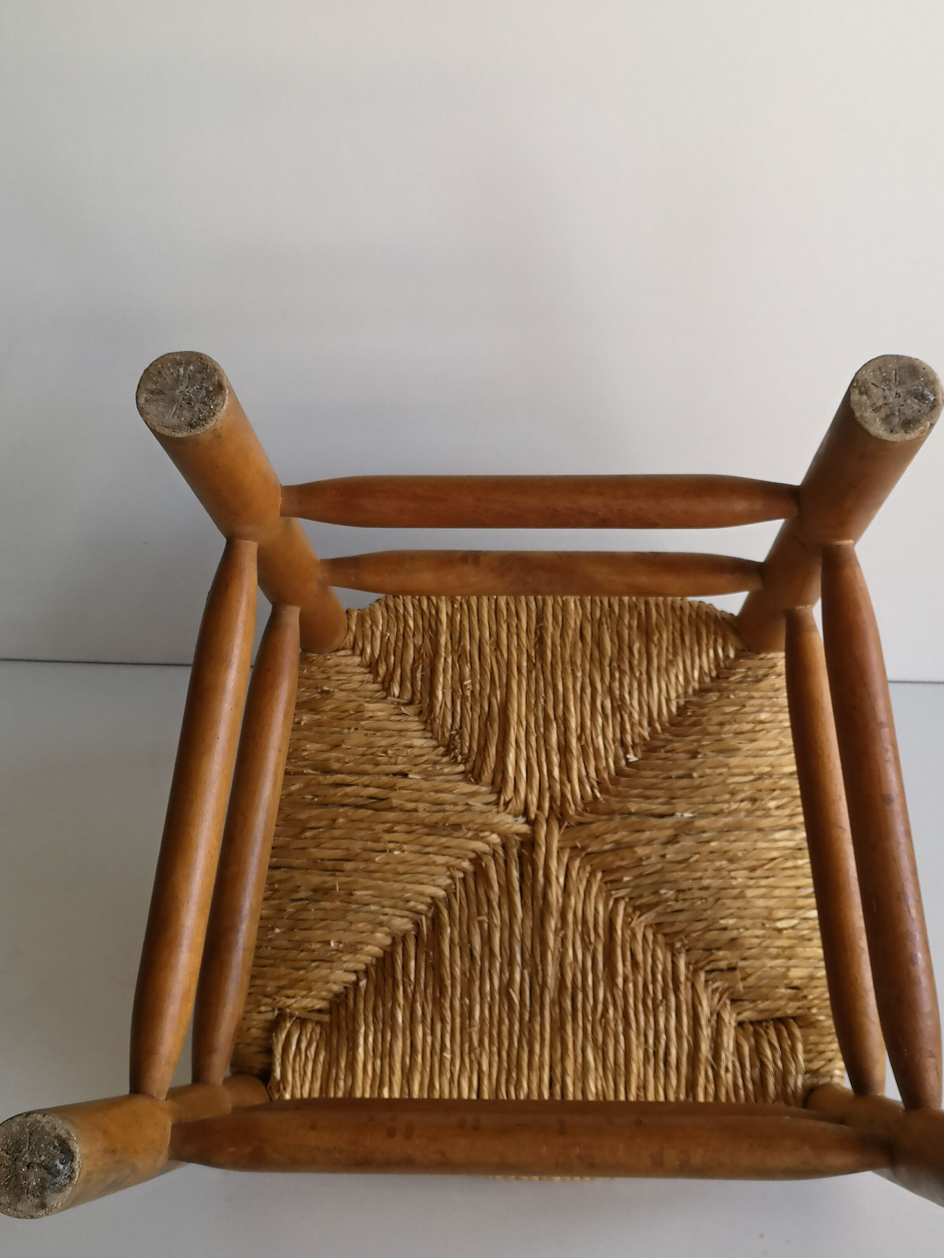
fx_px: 1418
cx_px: 518
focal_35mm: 39
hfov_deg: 36.8
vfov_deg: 47.8
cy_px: 666
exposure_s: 1/100
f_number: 1.8
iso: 64
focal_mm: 3.95
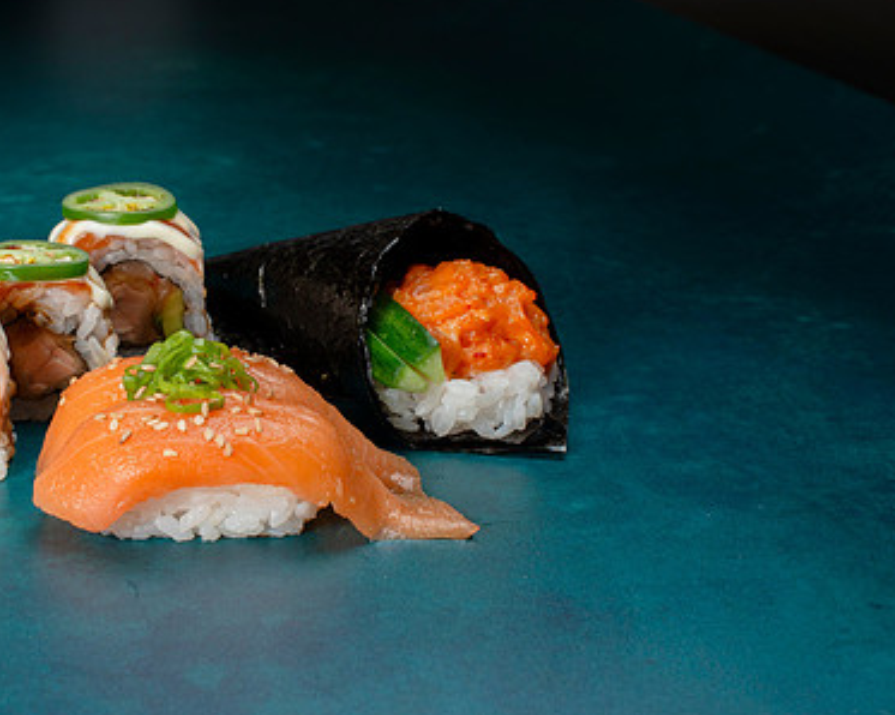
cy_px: 390
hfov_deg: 25.8
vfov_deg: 21.0
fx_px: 1933
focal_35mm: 73
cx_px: 226
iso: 250
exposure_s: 1/80
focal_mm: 50
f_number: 11
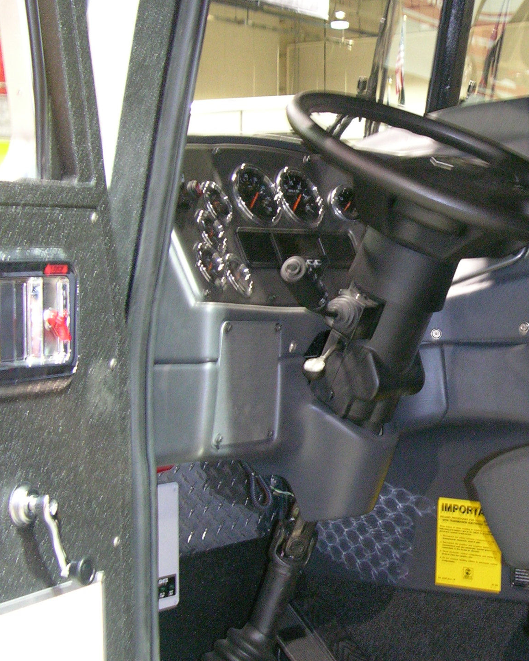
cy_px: 283
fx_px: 1526
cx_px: 461
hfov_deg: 19.4
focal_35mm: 78
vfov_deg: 24.4
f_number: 2.8
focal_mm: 8.9
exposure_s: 1/3.7
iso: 200
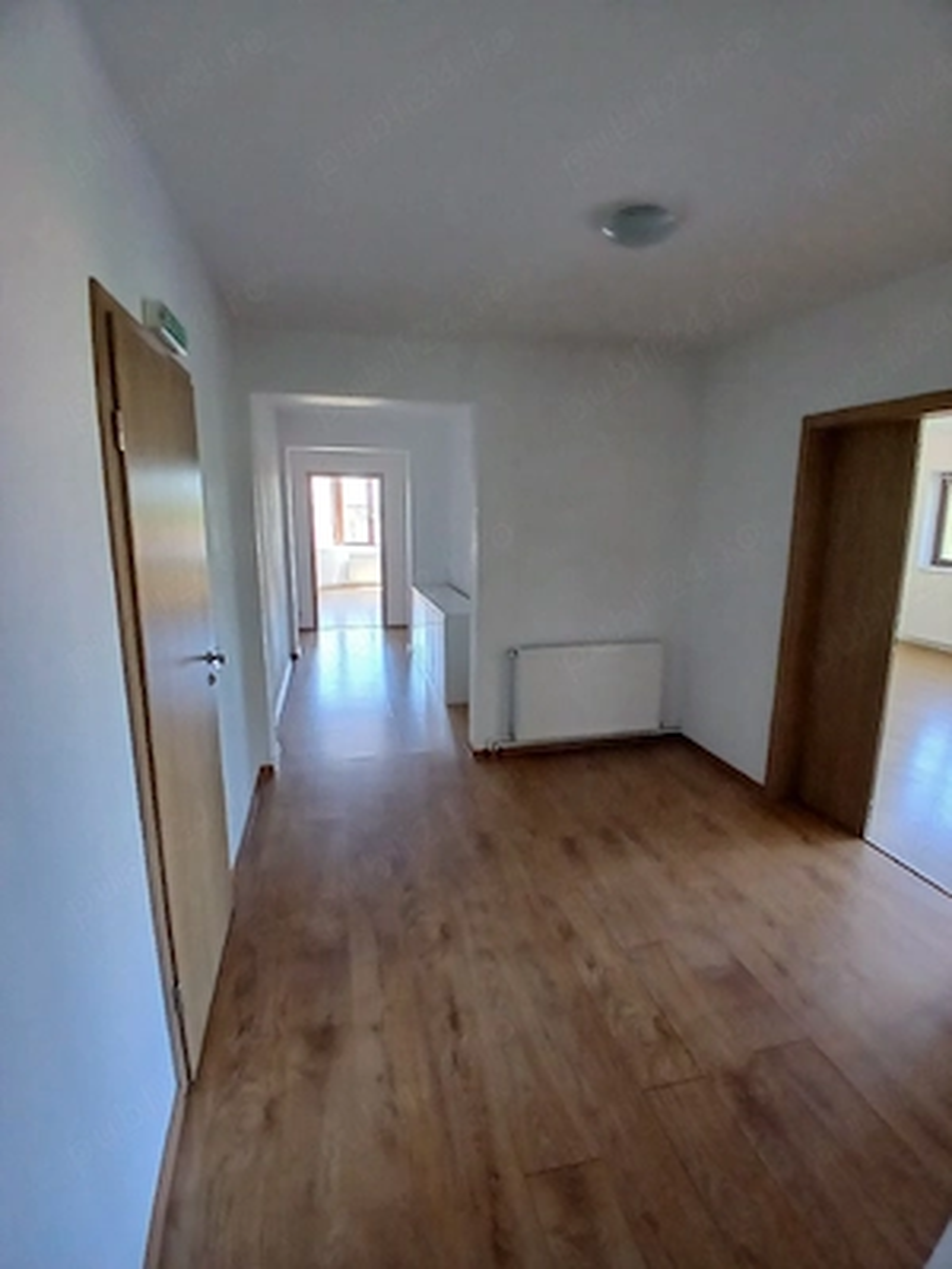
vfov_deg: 91.0
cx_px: 476
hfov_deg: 74.7
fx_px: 623
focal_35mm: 17
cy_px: 634
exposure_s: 1/33.3
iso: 250
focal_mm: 1.4
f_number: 2.2
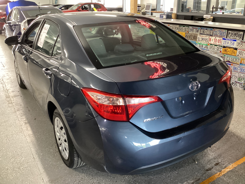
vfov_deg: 45.4
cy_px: 92
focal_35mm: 31
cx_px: 122
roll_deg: -0.5
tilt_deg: -22.8
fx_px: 219
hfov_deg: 58.4
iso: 400
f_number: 2.4
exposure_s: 1/40
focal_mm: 3.3
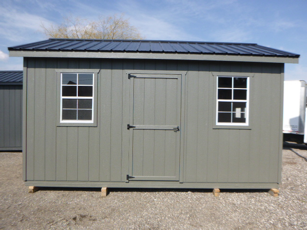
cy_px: 115
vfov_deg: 54.9
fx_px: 222
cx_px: 154
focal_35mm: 25
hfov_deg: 69.4
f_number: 3.9
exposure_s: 1/640
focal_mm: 4.5
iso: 100
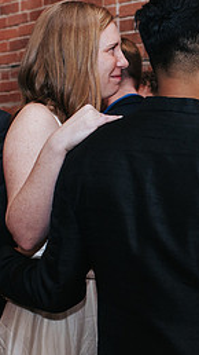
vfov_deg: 22.2
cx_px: 186
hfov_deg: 12.5
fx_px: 901
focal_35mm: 96
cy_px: 206
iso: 800
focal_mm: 35
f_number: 3.2
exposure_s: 1/200
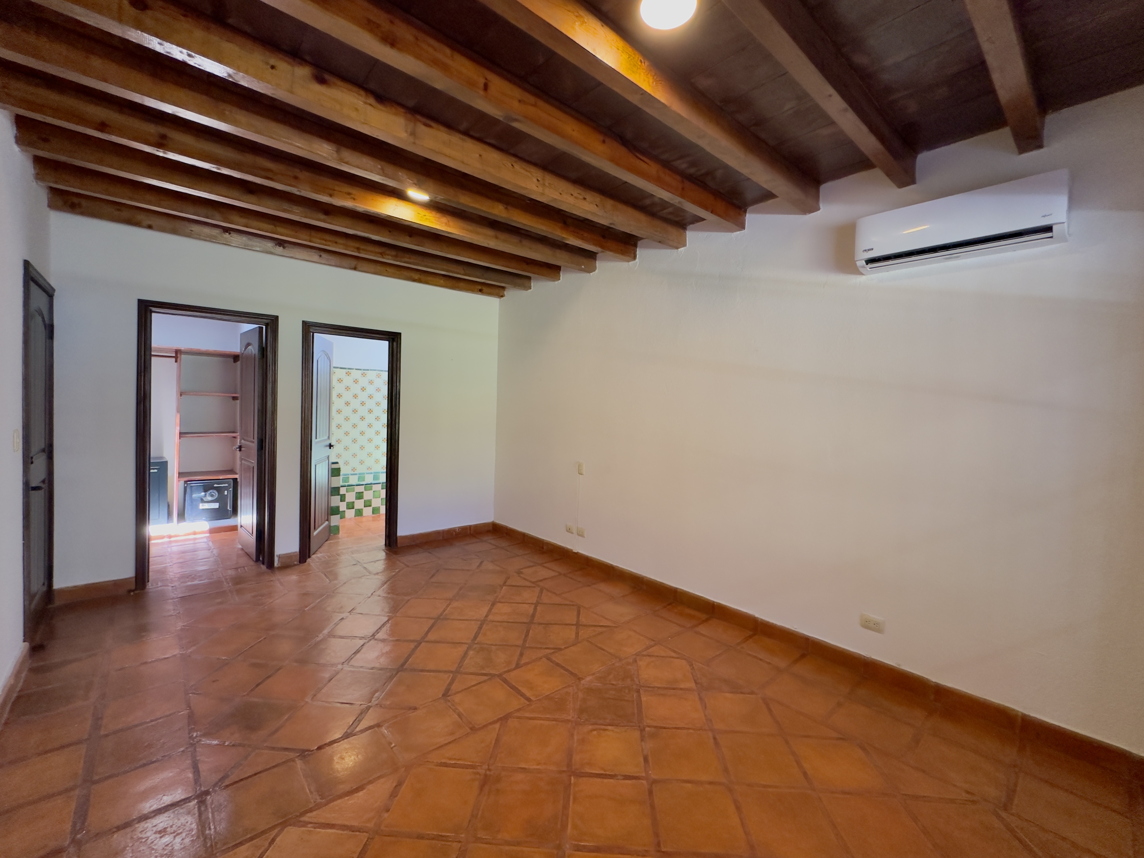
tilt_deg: -2.6
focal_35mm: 14
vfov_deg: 85.7
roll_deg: -1.7
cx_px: 572
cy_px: 429
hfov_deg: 102.1
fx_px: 463
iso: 250
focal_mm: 2.22
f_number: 2.2
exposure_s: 1/120
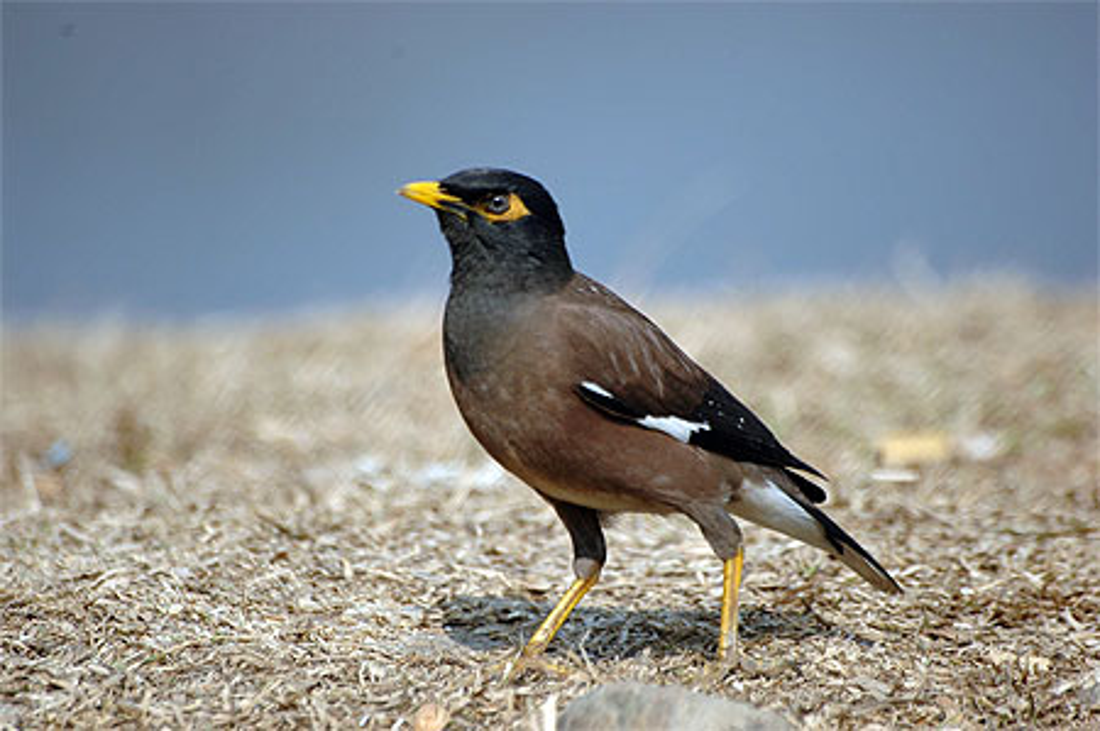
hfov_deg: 4.6
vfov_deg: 3.0
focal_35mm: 450
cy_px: 366
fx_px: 13735
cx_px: 550
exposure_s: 1/800
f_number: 5.6
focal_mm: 300
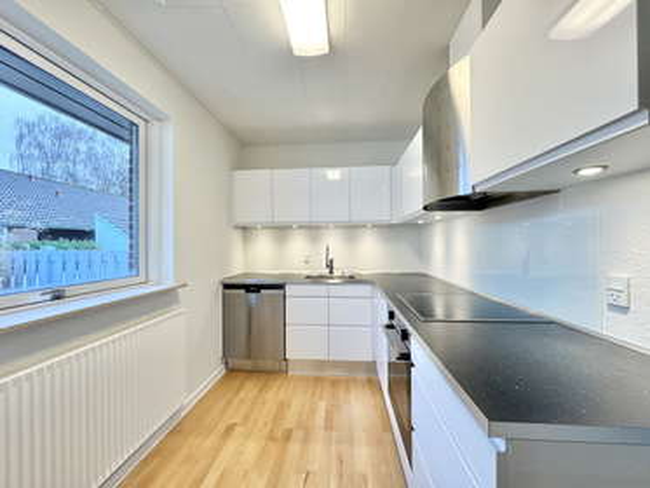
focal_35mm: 14
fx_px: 263
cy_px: 244
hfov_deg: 102.0
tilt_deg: +0.4
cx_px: 325
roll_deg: +0.3
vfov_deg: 85.7
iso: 160
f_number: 2.2
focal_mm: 2.22
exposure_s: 1/100
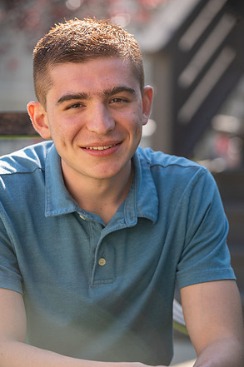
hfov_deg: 9.6
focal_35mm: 143
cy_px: 181
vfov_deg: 14.4
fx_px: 1457
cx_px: 124
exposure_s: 1/320
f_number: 4
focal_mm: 140
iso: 250
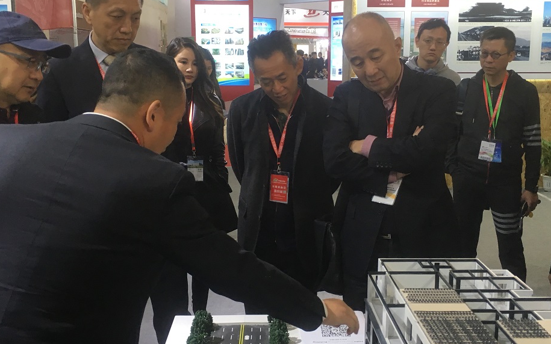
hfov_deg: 46.2
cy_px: 164
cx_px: 296
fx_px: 646
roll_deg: -0.3
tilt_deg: -9.0
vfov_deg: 29.9
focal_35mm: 43
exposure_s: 1/33
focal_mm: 4.15
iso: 40
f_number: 2.2
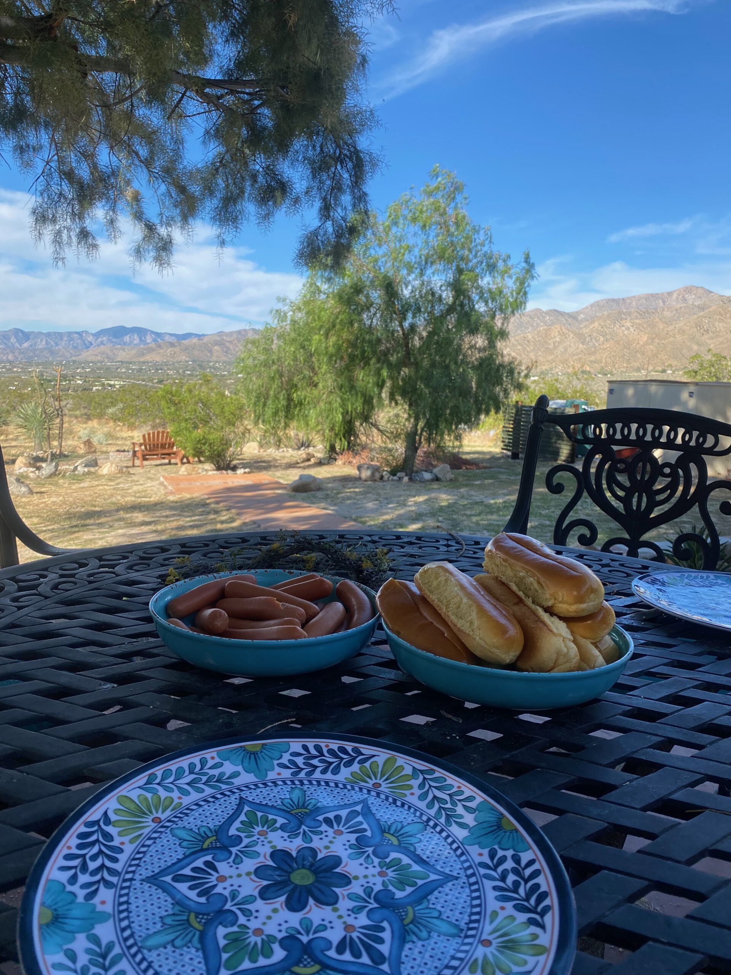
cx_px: 366
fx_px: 732
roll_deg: -3.5
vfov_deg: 67.3
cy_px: 488
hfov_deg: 53.1
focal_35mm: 26
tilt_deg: -7.6
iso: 32
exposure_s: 1/1429
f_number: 1.8
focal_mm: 4.25
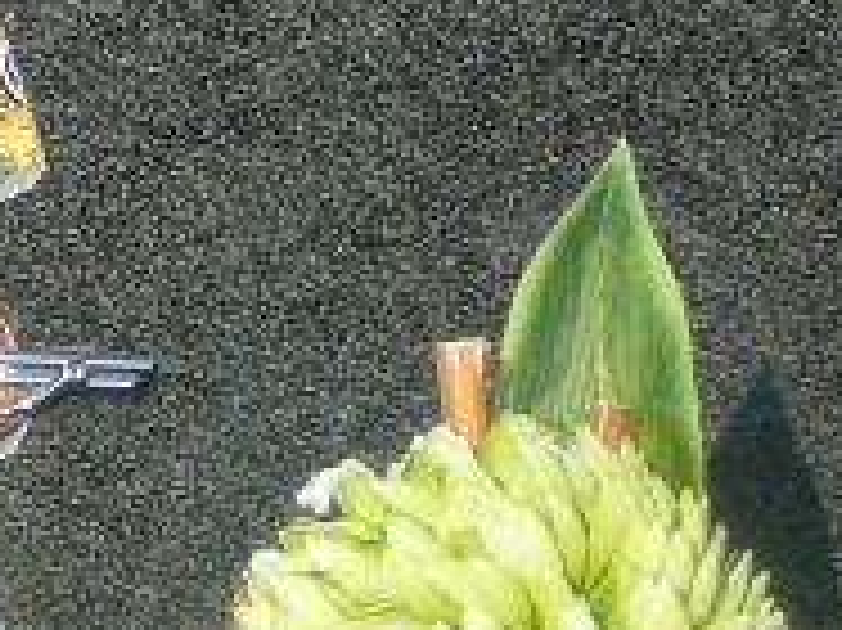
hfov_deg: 10.6
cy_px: 477
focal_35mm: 178
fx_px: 4327
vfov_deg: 8.3
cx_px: -540
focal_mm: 7.8
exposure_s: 1/640
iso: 80
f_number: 3.4
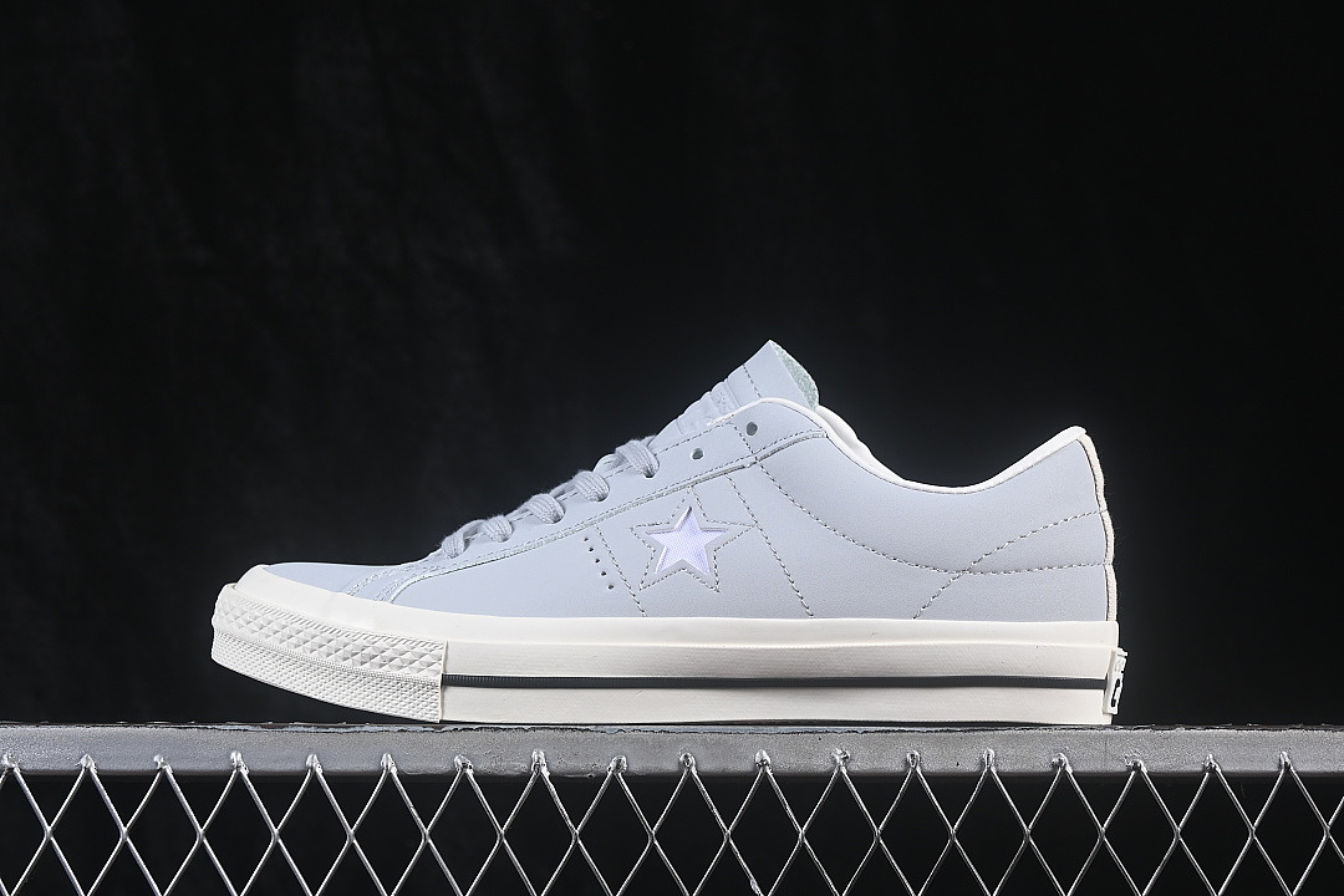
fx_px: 2800
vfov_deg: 18.2
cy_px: 448
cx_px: 672
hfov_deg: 27.0
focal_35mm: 75
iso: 160
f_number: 8
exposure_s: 1/80
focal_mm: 50
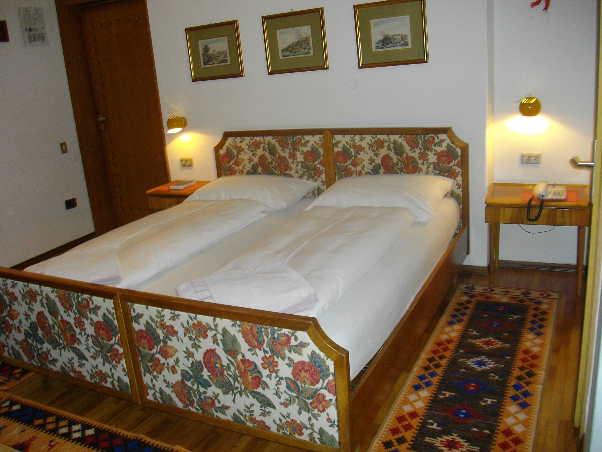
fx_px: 557
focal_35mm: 32
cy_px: 226
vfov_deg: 44.2
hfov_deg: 56.8
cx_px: 301
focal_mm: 5.7
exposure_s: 1/30
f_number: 2.9
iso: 200
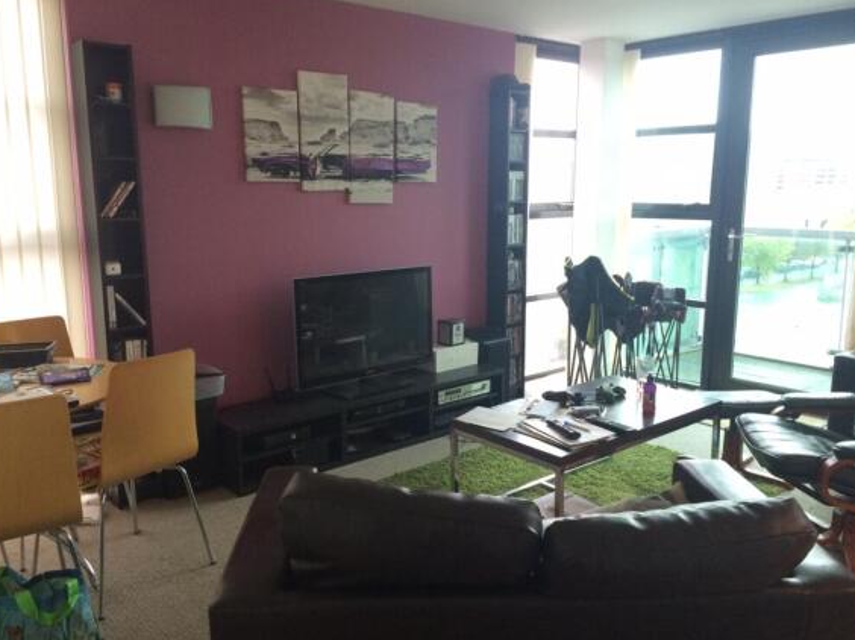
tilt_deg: -11.2
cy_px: 319
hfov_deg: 60.0
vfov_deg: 46.7
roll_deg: -0.1
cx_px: 422
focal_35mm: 30
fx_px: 740
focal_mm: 4.15
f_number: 2.2
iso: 200
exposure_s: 1/33
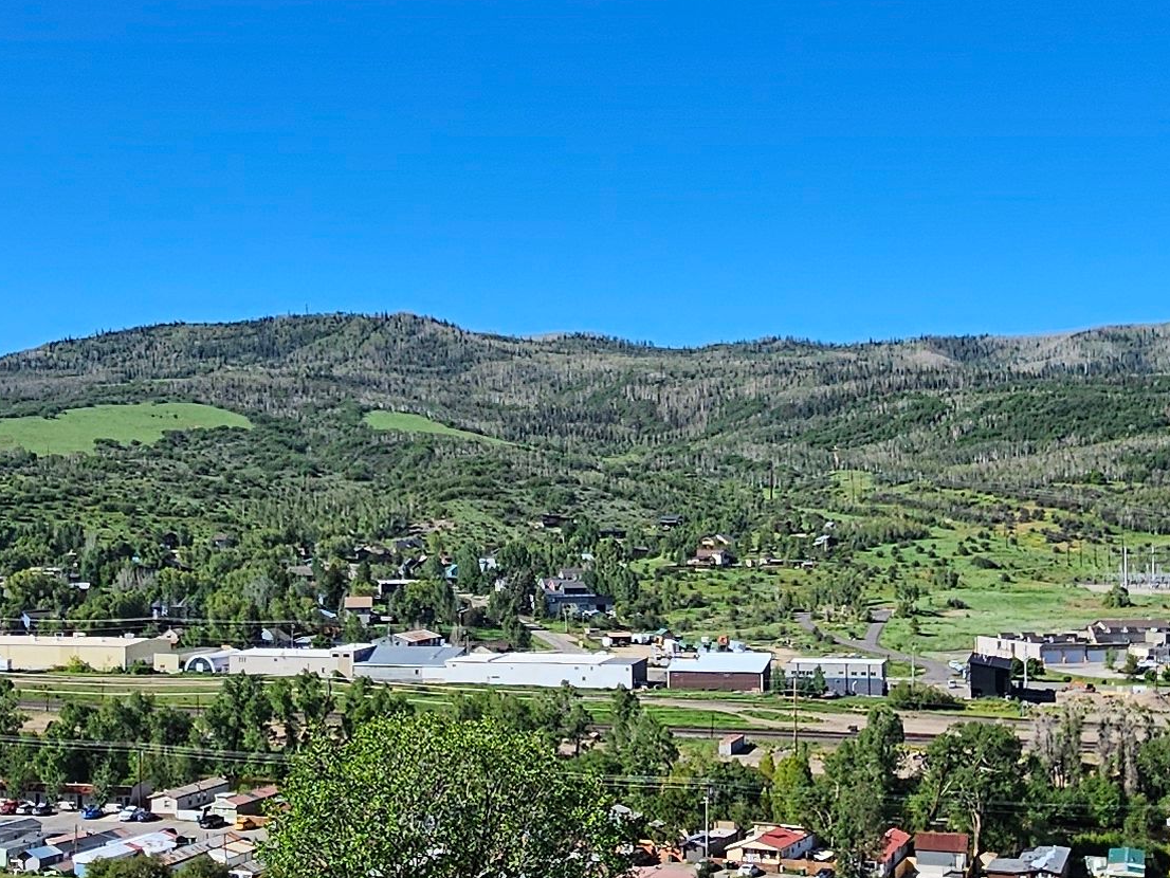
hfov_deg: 40.3
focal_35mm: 47
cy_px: 437
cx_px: 481
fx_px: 1589
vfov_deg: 30.9
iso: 50
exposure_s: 1/2302
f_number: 2.2
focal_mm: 2.2
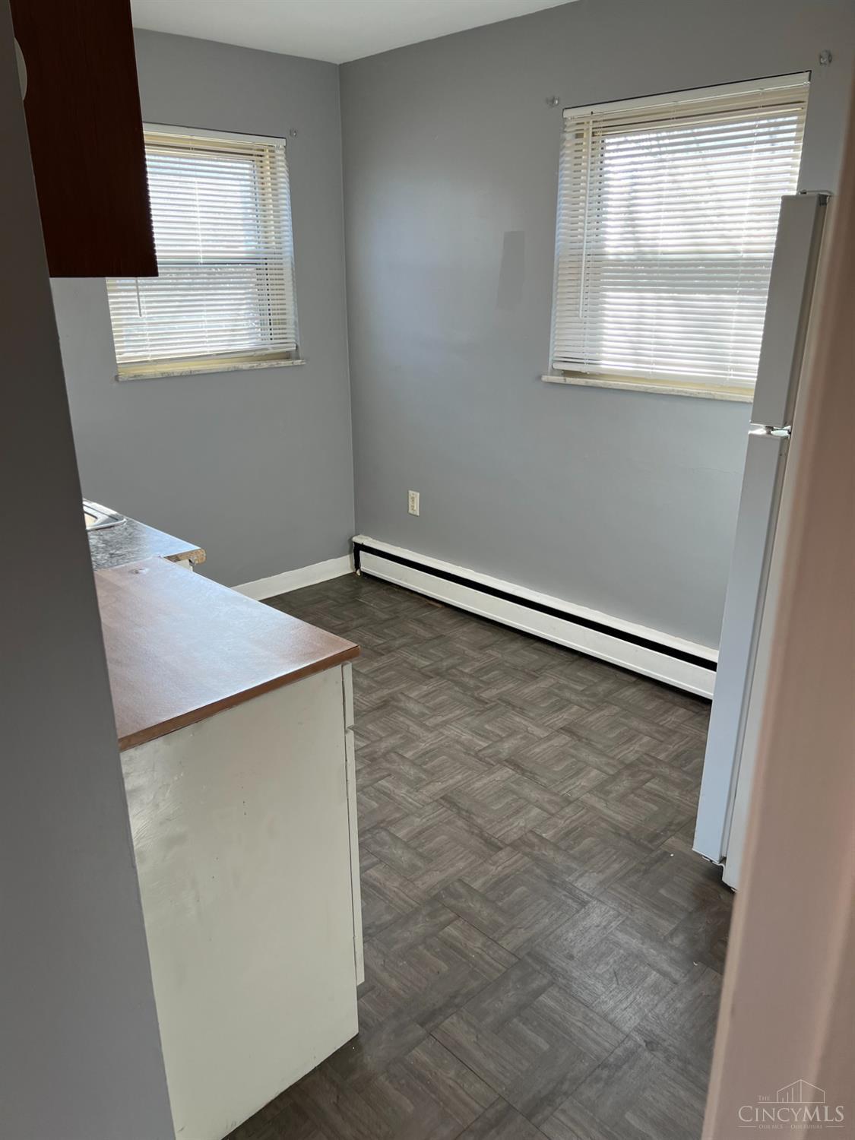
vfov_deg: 67.3
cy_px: 570
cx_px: 428
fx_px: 856
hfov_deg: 53.1
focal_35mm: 26
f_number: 1.5
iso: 64
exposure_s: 1/136
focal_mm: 5.7
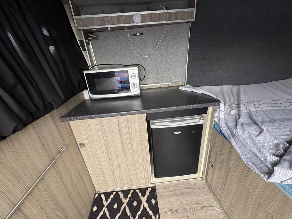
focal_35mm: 14
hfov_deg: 102.1
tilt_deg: -26.8
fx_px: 118
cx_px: 146
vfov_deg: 85.7
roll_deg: +3.5
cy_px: 110
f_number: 2.2
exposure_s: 1/99
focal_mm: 2.22
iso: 100
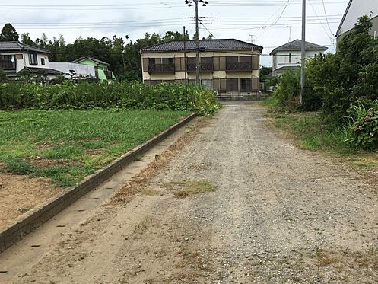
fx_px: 382
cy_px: 166
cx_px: 218
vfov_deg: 40.6
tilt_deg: -9.6
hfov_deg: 52.4
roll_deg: -0.4
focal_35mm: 35
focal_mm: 4.15
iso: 25
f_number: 2.2
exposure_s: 1/855
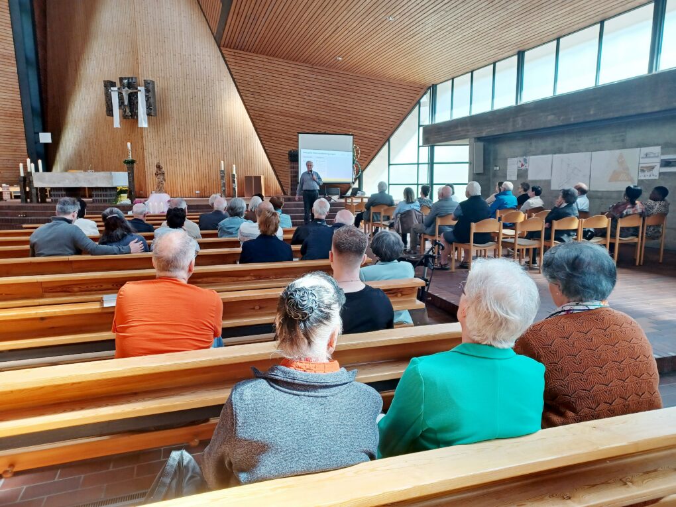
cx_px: 338
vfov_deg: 54.9
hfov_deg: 69.4
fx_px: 488
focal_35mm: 25
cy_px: 254
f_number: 1.8
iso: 64
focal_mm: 4.6
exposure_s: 1/50
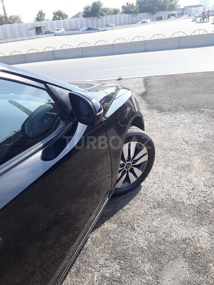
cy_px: 142
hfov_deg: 51.4
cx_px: 107
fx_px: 223
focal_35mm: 27
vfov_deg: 65.3
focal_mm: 3.6
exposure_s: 1/560
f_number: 1.9
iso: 40
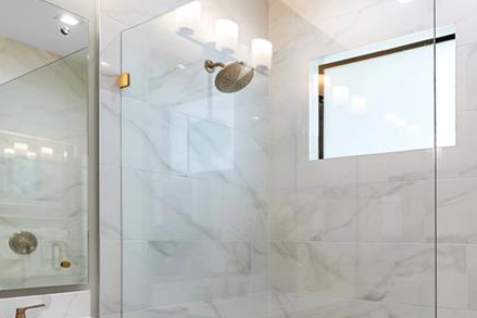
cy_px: 325
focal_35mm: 28
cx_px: 367
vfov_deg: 40.2
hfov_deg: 61.2
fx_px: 371
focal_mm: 12
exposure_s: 1/20
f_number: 8
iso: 200
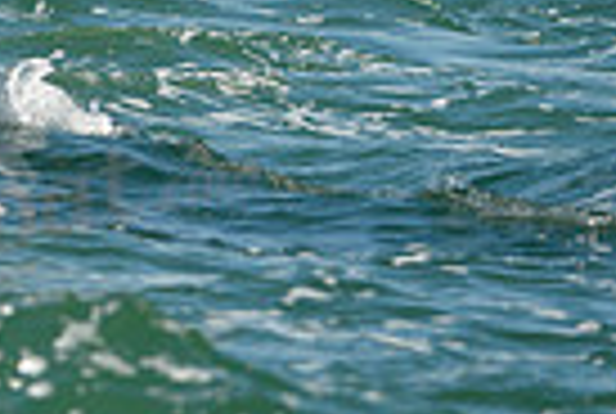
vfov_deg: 1.3
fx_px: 18126
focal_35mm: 1057
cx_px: -603
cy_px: -394
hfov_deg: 1.9
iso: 200
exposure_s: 1/1600
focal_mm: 250
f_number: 5.6
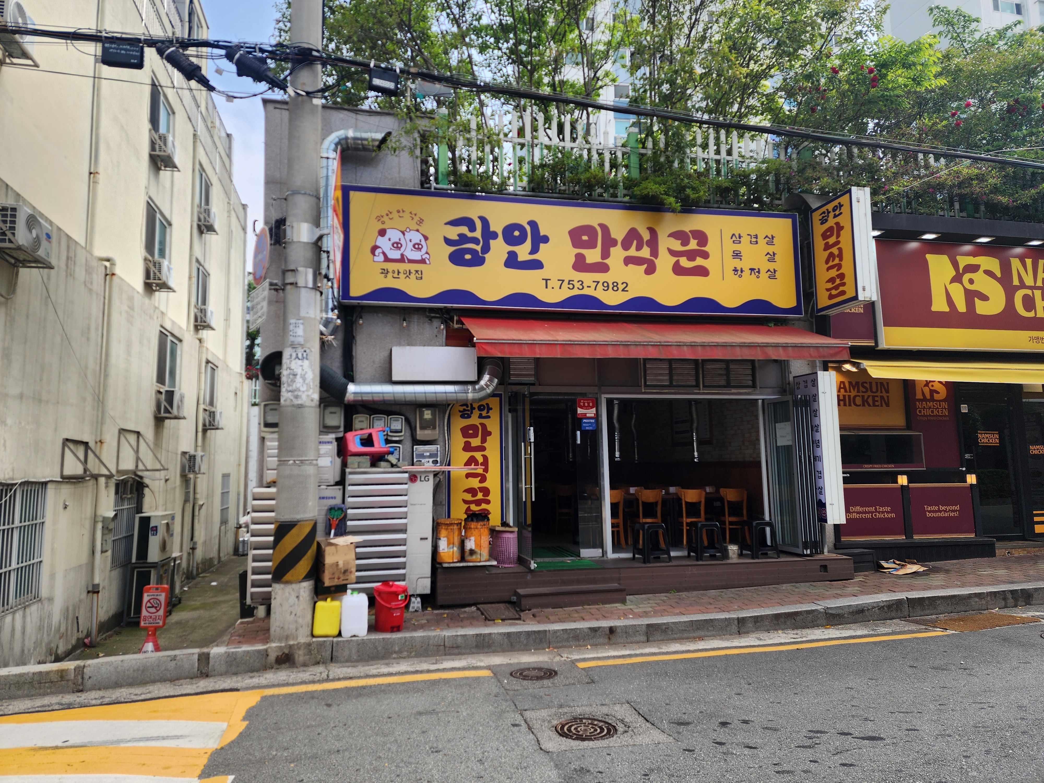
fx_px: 694
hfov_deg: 73.9
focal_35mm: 23
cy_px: 392
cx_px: 522
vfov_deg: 58.9
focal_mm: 6.4
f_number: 1.8
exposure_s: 1/382
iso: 12
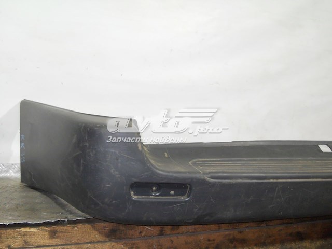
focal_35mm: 41
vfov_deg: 35.1
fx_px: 393
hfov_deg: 45.8
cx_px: 166
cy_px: 124
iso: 200
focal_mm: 6.72
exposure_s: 1/30
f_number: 3.1
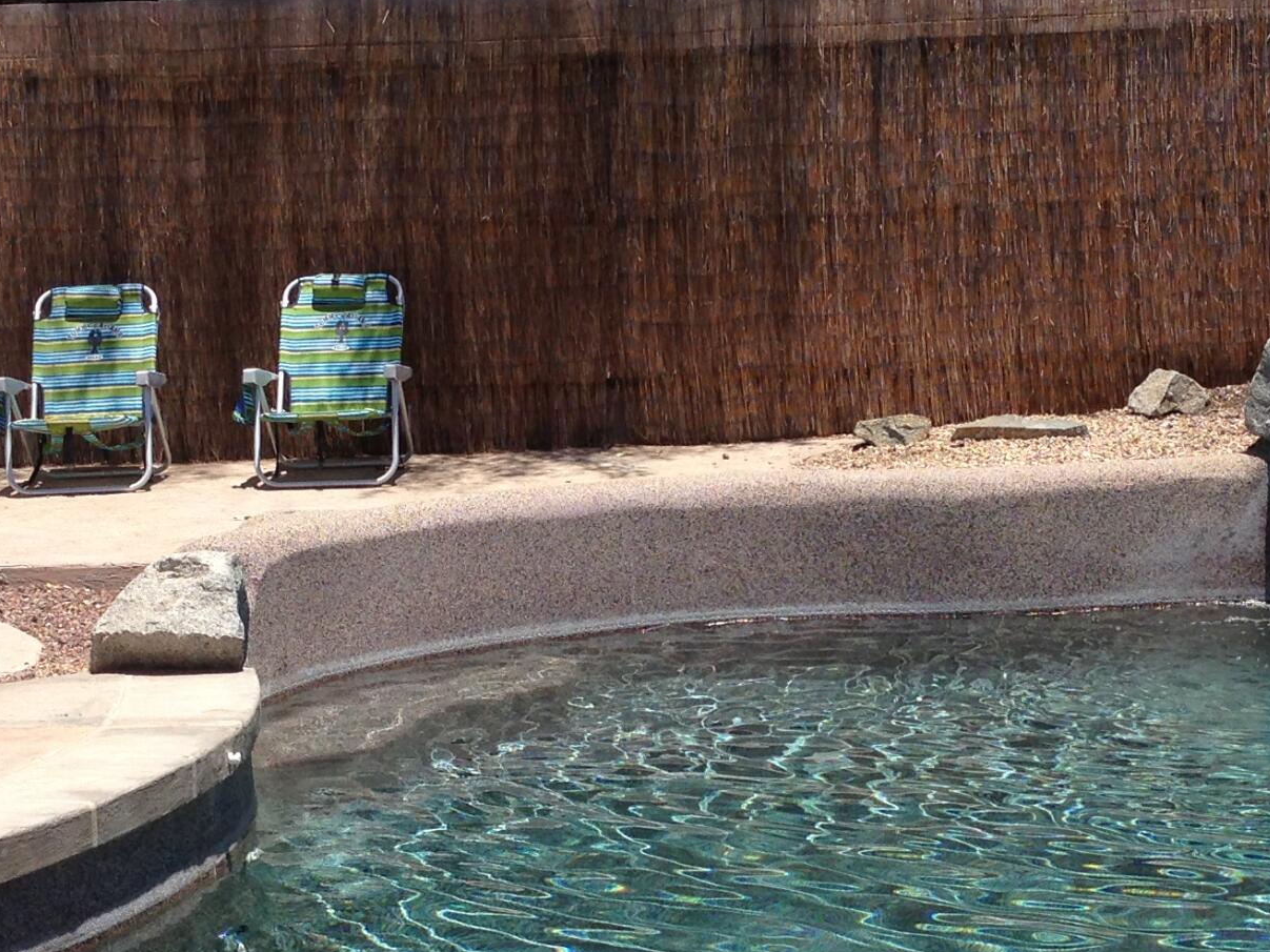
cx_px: 765
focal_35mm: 82
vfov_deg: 17.9
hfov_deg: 23.8
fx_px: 3008
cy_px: 709
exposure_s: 1/1808
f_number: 2.4
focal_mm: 4.13
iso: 50
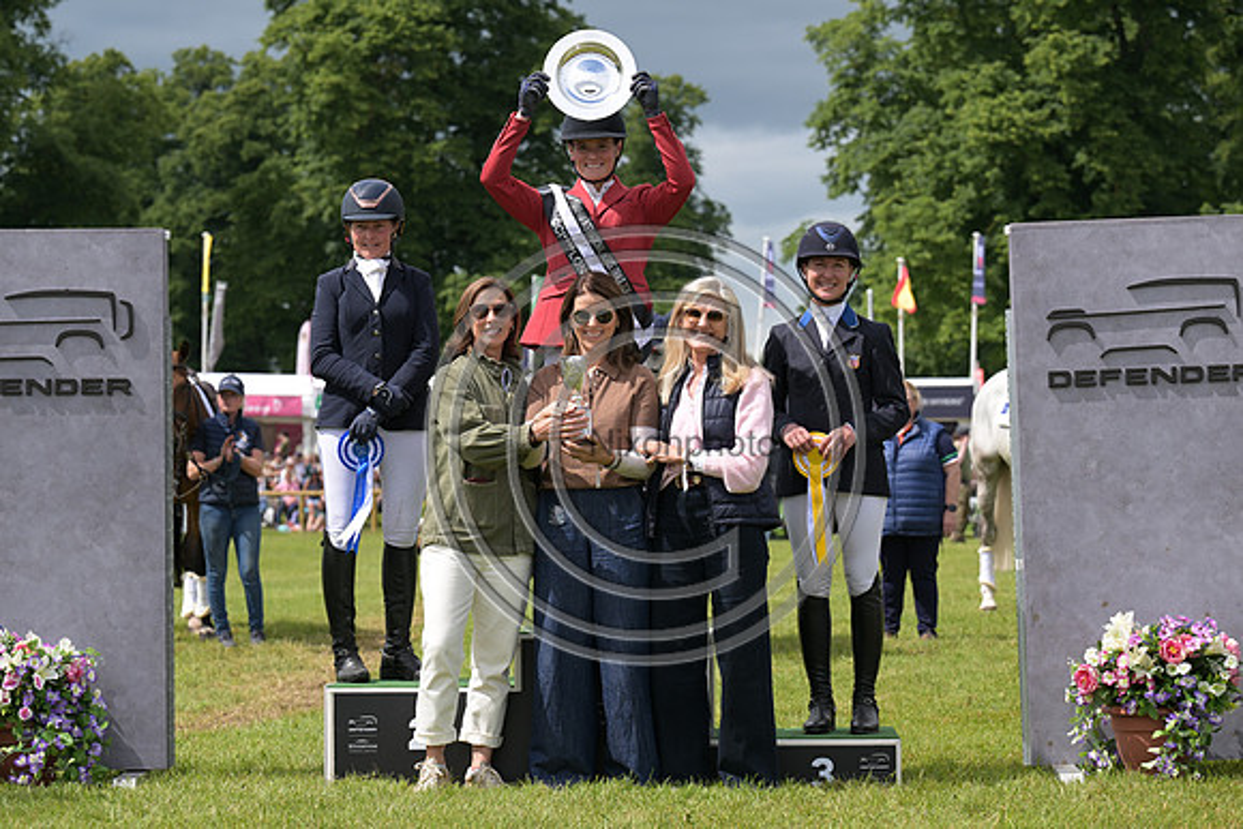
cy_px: 414
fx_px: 3626
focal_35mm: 105
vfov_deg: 13.0
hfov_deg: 19.5
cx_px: 622
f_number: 5.6
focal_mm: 105
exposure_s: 1/1250
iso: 220
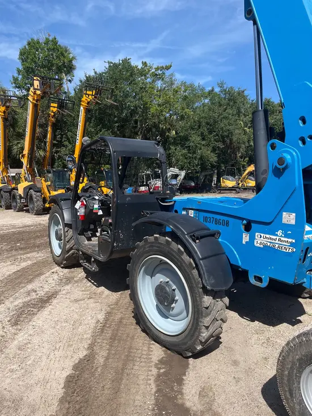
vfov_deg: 67.3
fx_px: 312
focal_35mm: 26
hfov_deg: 53.1
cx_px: 156
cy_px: 208
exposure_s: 1/2755
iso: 50
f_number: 1.6
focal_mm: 5.1
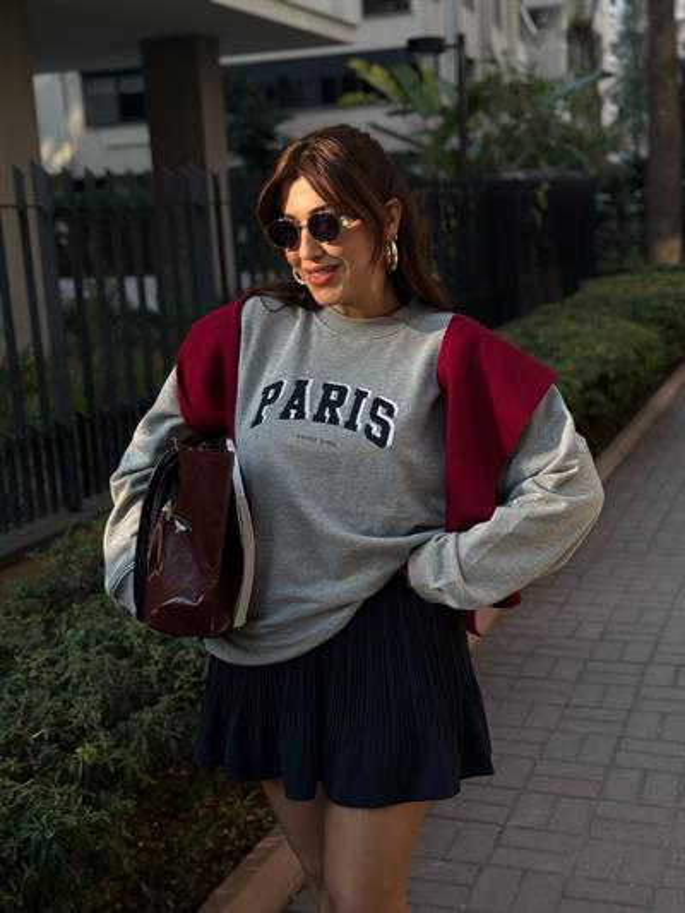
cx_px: 342
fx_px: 1266
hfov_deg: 30.3
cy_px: 456
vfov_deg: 39.6
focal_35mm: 48
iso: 64
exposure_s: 1/1608
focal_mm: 6.76
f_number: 1.78
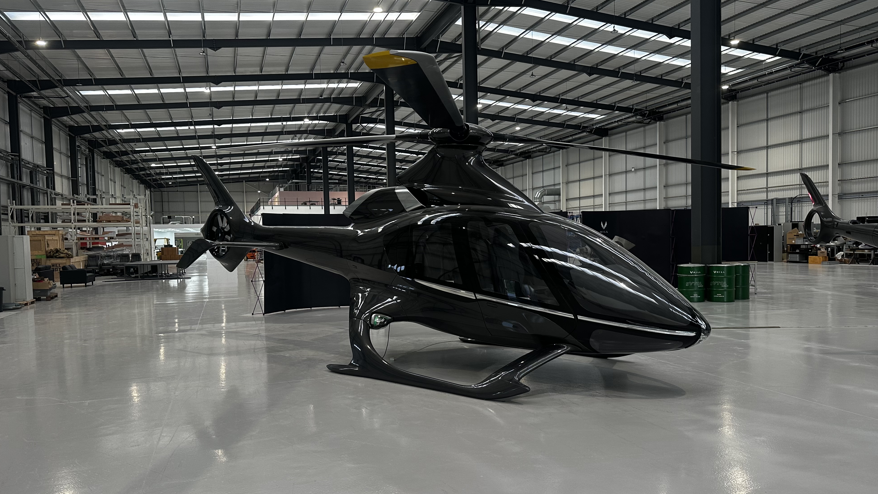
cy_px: 263
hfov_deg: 69.9
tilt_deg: -2.0
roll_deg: +1.8
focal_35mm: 27
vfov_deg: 42.9
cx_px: 440
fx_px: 629
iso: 160
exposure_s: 1/121
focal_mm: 6.86
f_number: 1.78
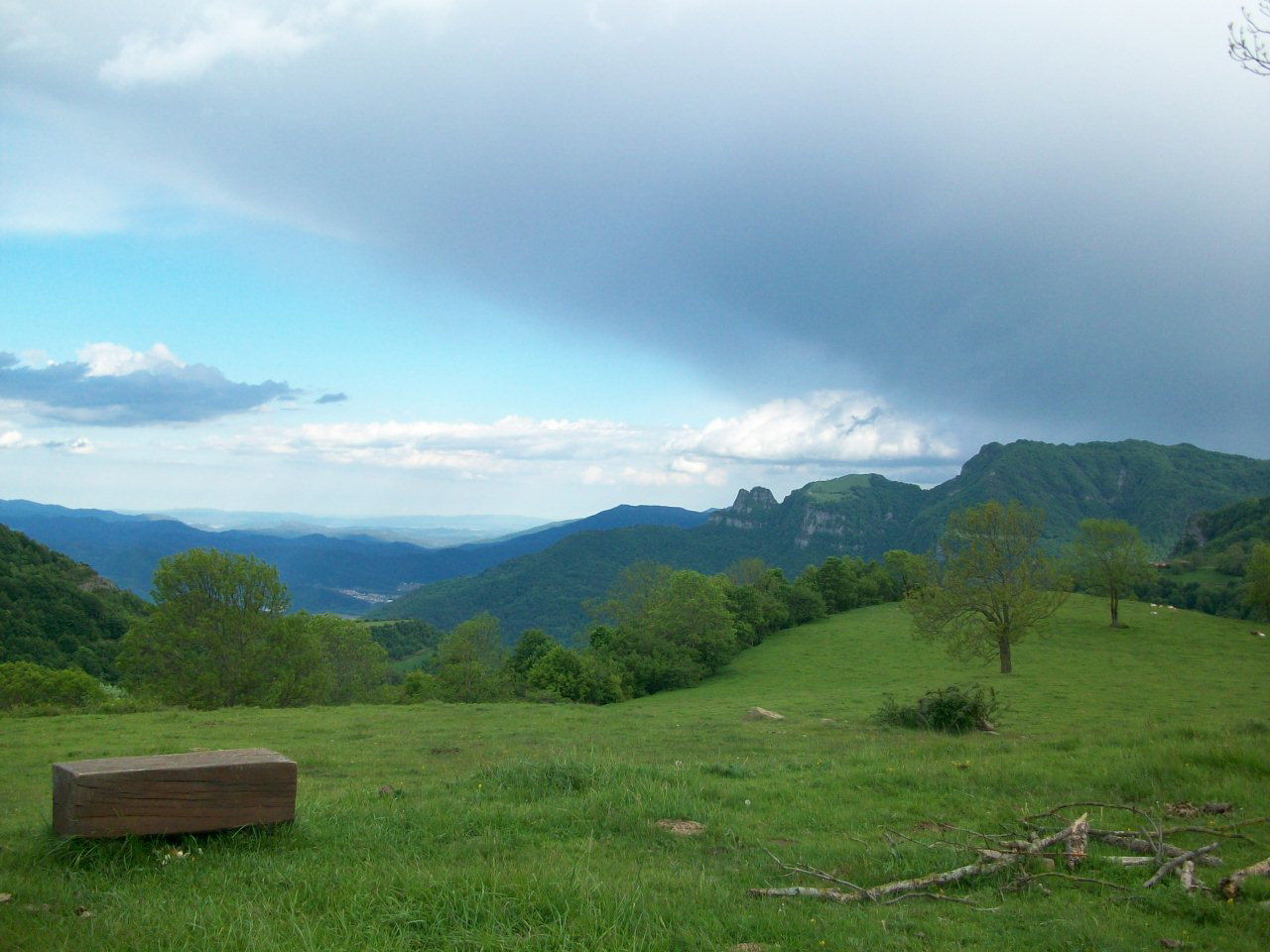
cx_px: 635
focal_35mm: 34
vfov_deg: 41.8
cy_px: 476
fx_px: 1247
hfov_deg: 54.0
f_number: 2.8
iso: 80
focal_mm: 5.7
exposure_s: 1/716
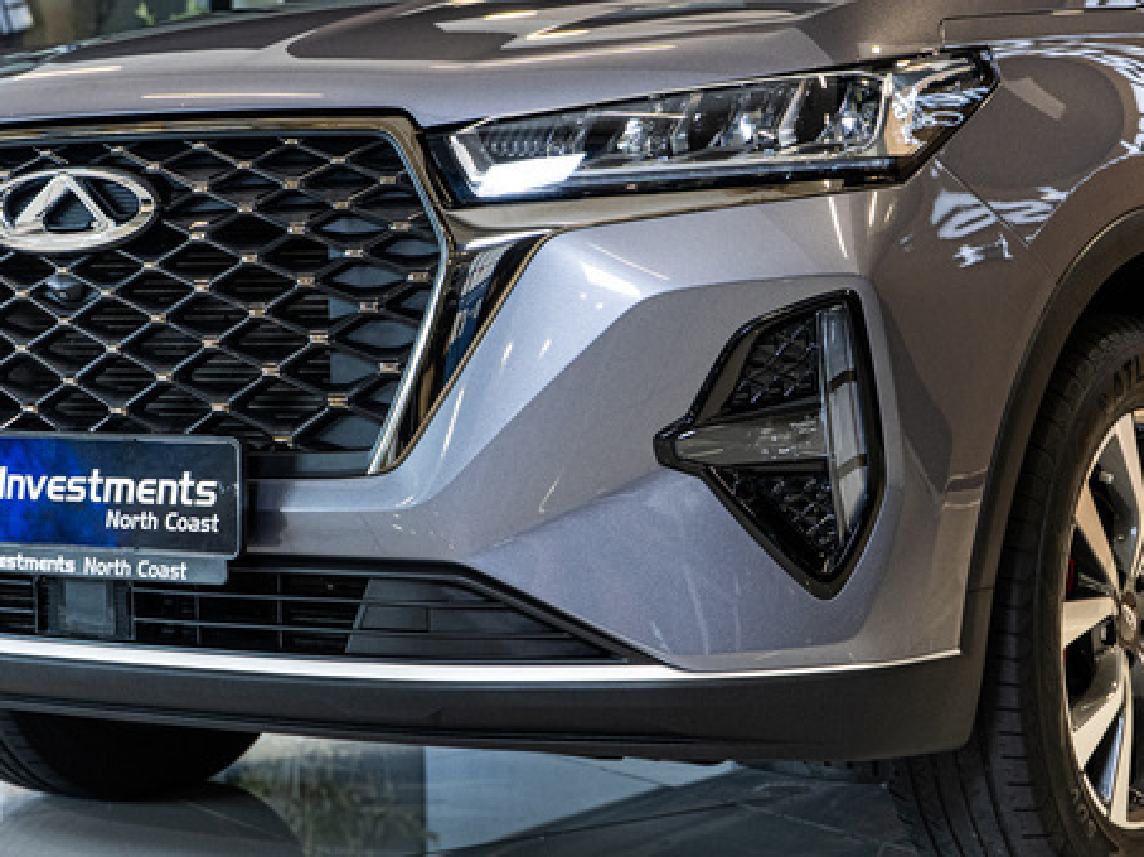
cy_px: 365
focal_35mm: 78
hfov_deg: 24.9
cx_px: 803
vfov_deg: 18.9
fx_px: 2576
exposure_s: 1/125
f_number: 4
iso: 640
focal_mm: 36
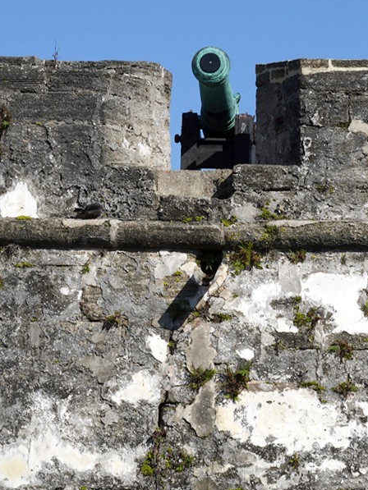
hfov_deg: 10.1
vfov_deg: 13.6
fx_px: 2055
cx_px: 420
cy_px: 293
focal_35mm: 145
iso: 100
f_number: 22
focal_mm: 45
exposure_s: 1/100
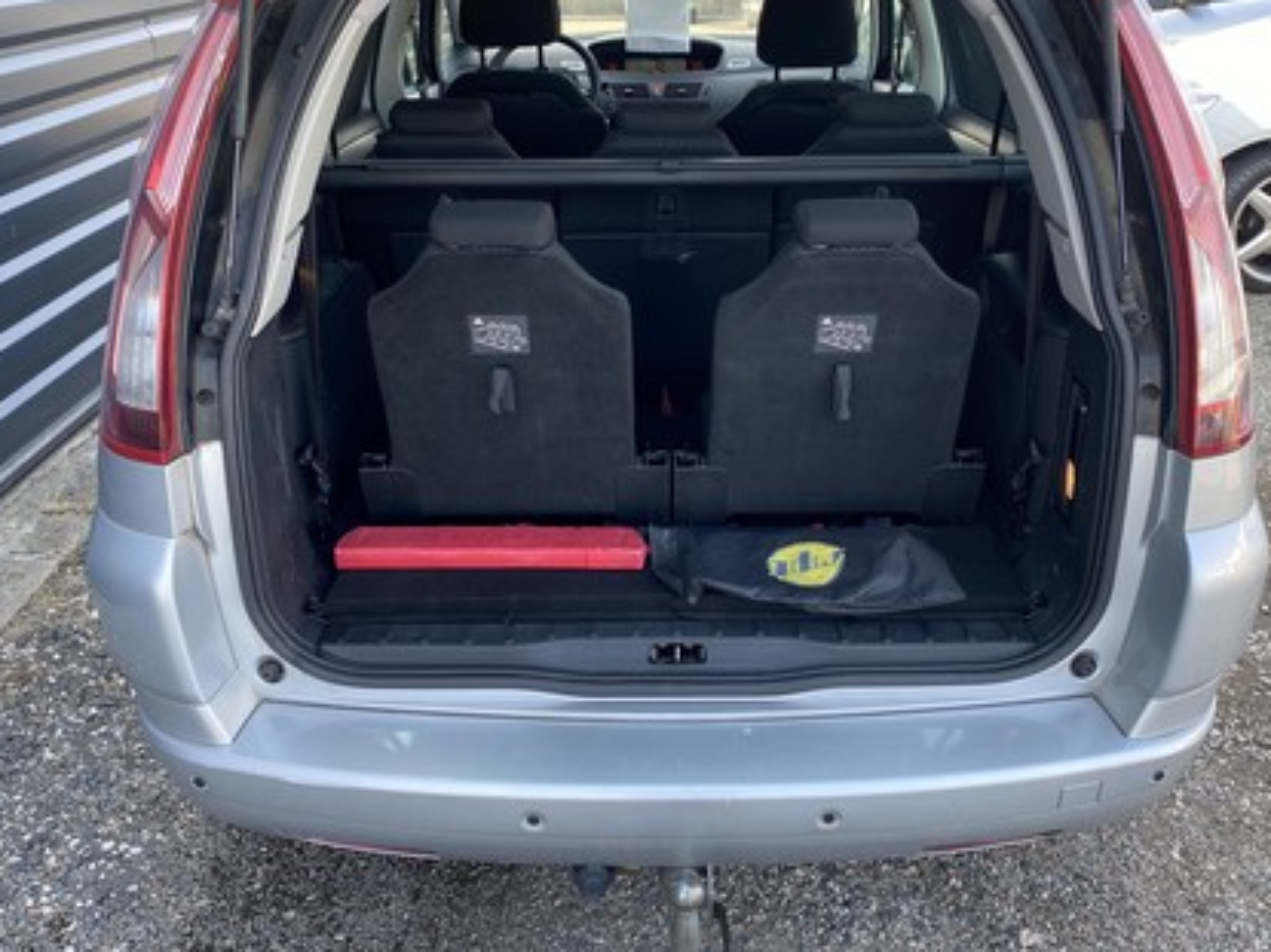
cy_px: 433
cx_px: 649
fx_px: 1175
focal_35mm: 32
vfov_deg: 44.1
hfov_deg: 56.8
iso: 32
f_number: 1.8
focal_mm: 4.25
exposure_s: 1/122
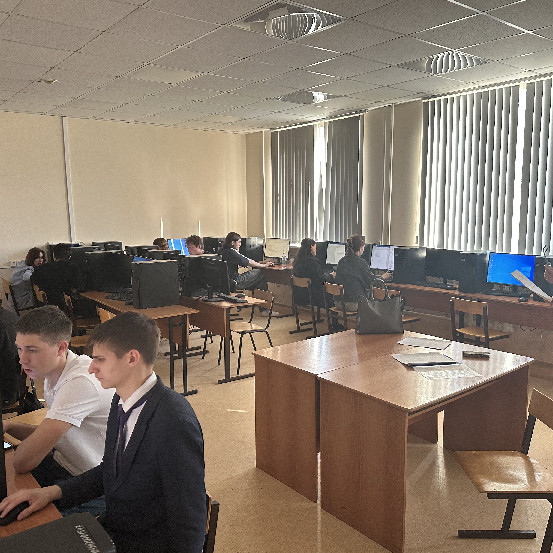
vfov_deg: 55.6
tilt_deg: -8.1
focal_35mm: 29
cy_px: 278
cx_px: 269
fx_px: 524
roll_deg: -0.1
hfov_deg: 55.6
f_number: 1.78
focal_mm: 6.86
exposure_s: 1/115
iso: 250
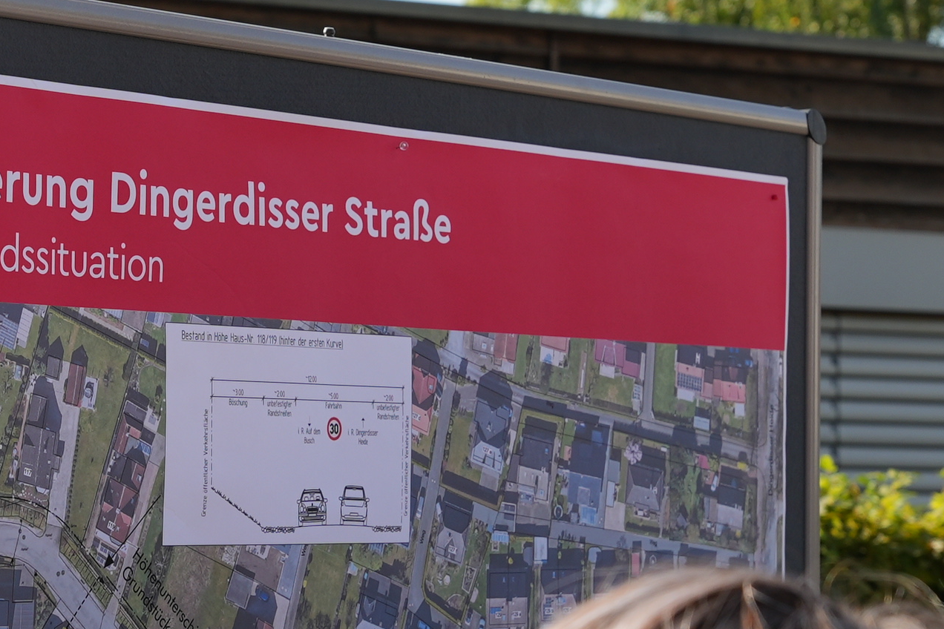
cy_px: 287
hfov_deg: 15.2
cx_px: 301
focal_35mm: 135
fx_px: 3540
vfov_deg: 10.2
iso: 100
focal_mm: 33
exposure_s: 1/400
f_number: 4.5
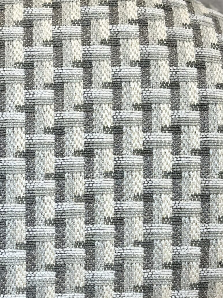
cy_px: 222
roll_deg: +2.3
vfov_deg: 16.5
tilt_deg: -18.5
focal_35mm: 119
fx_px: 1023
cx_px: 79
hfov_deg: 12.4
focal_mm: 6.86
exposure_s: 1/211
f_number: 1.78
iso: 80
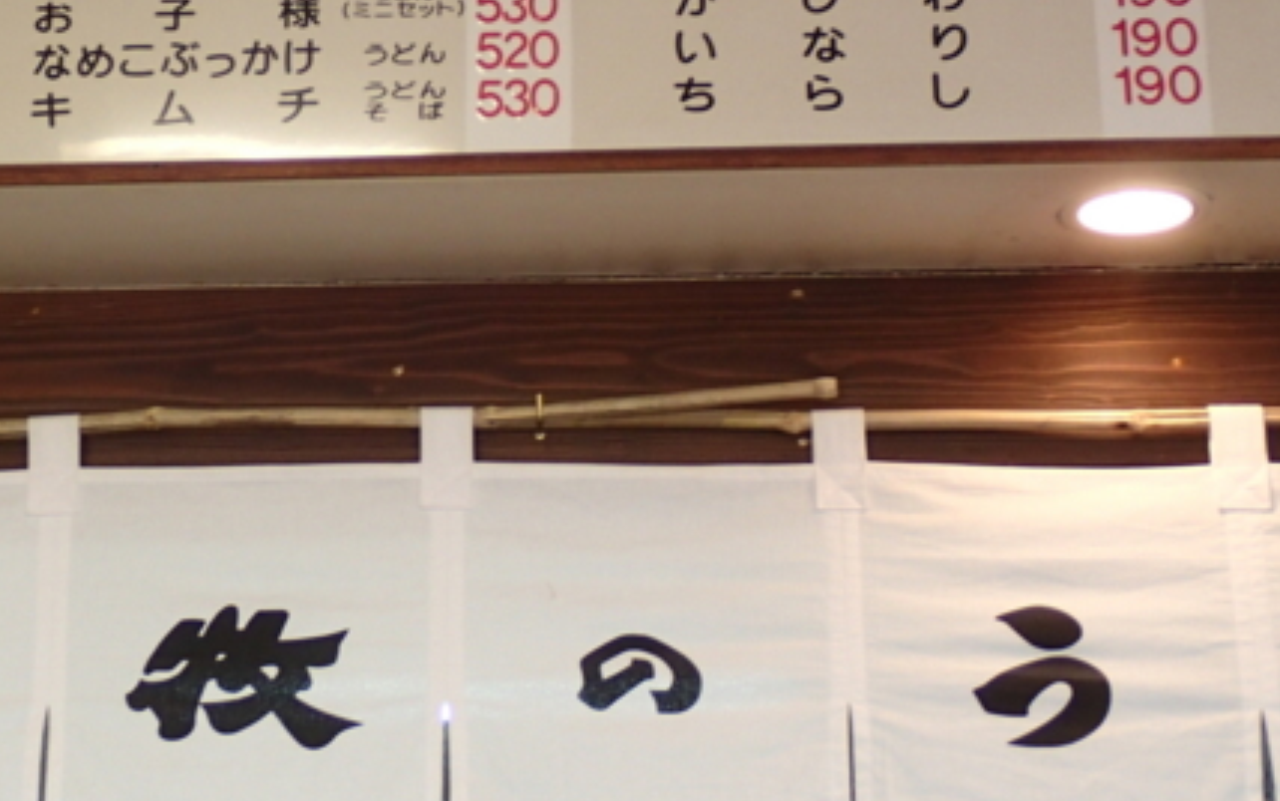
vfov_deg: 12.5
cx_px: 239
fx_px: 3665
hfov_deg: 19.6
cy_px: 218
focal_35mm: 105
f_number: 3.4
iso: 200
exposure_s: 1/80
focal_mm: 9.61
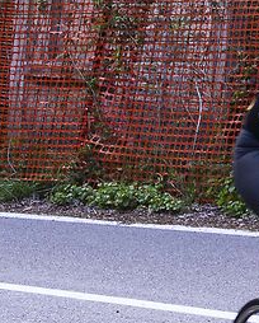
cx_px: 1149
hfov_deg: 4.5
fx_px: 2963
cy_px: -563
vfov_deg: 5.9
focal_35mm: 310
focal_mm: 35
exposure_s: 1/125
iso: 400
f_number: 4.5
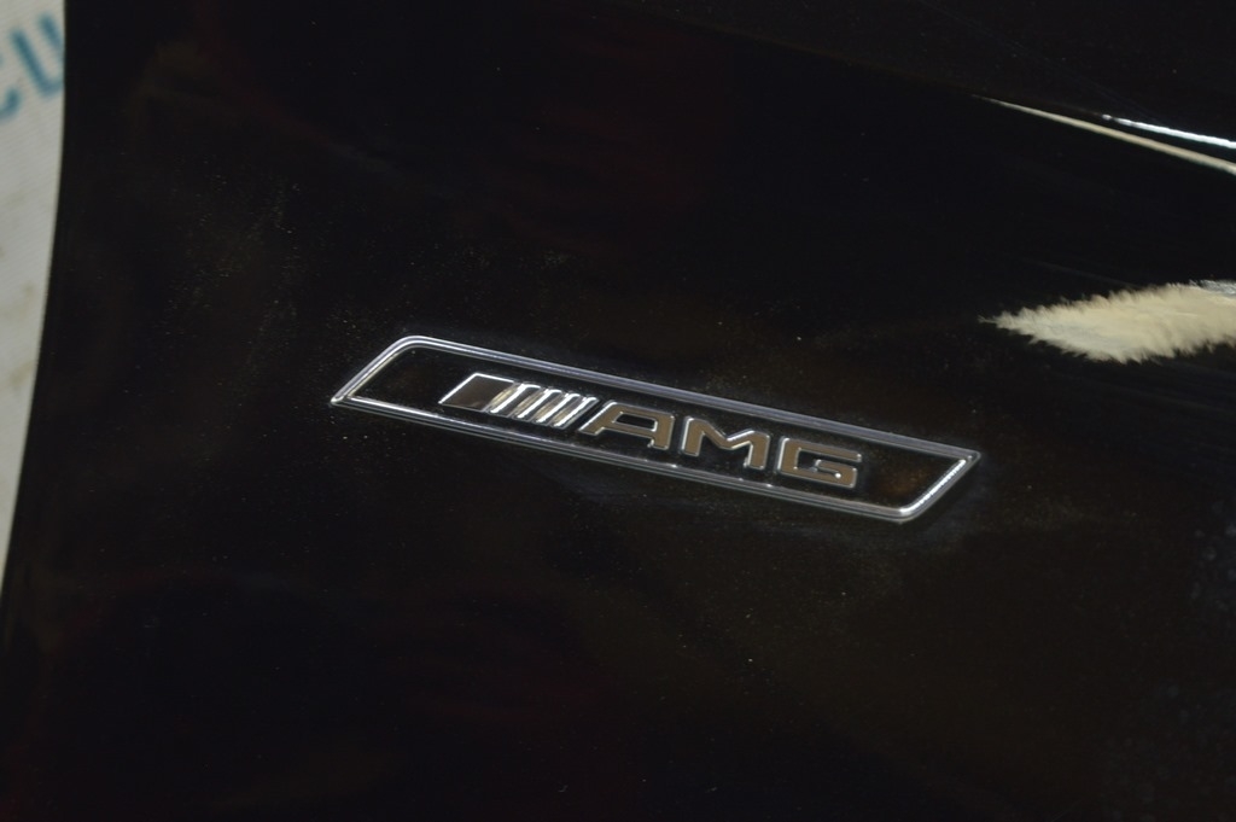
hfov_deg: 24.6
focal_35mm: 82
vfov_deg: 16.5
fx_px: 2830
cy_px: 411
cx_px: 618
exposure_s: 1/20
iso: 400
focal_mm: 55
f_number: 5.6
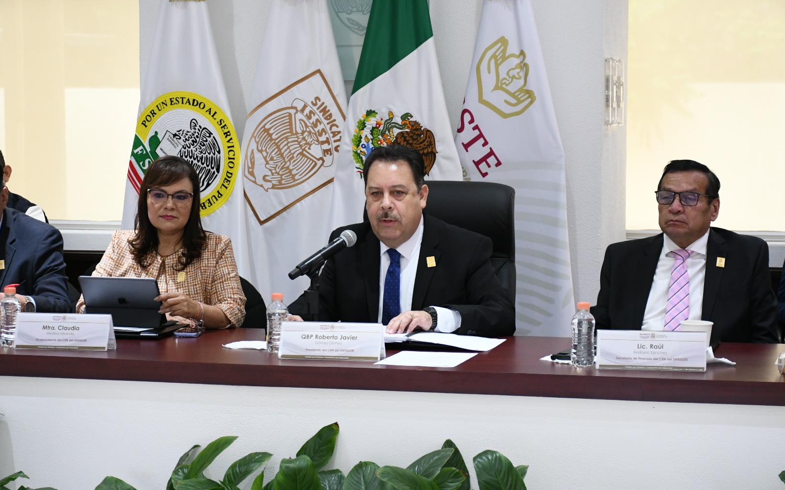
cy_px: 250
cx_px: 392
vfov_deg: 16.3
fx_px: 1711
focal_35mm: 80
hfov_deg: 25.8
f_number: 4.8
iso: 2500
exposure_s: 1/100
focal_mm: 52
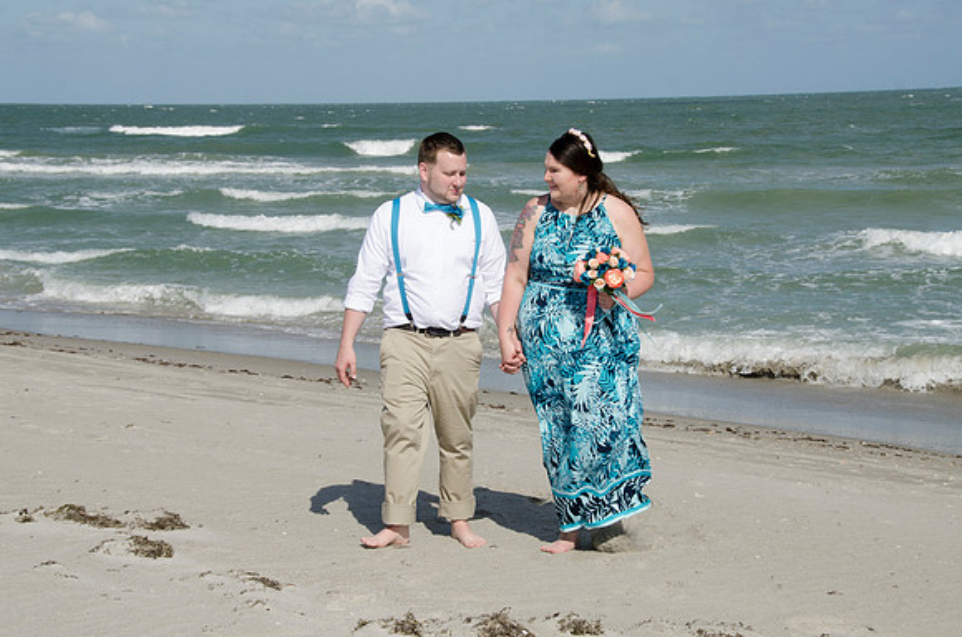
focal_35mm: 72
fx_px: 1920
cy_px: 318
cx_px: 481
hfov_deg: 28.1
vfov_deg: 18.8
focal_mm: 48
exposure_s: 1/250
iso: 100
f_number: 11
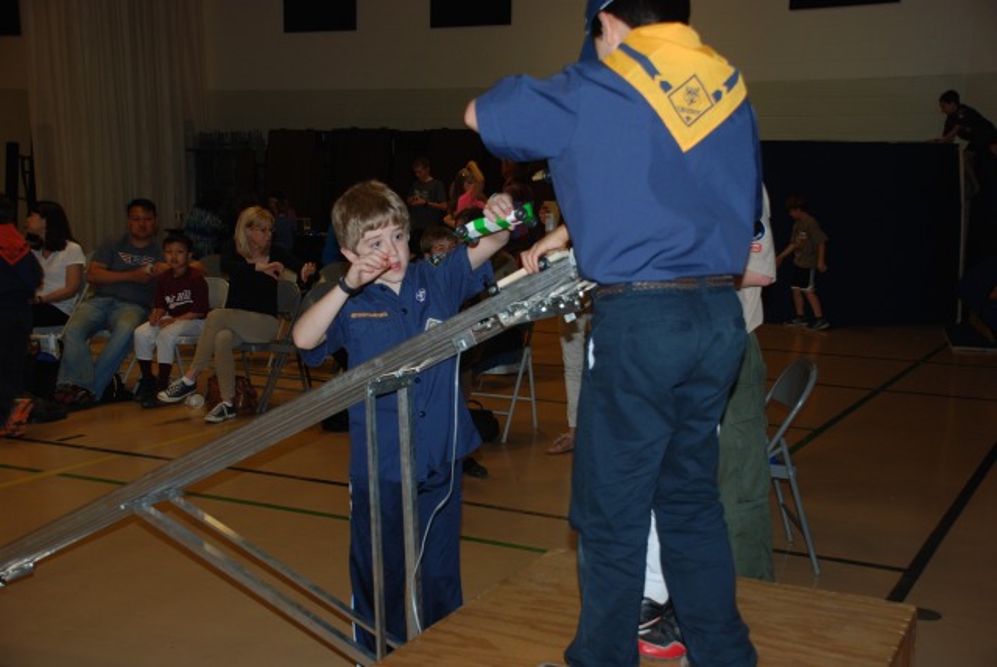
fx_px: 1289
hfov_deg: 42.3
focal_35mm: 46
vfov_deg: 29.0
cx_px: 498
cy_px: 334
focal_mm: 31
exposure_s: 1/60
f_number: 4.2
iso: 200
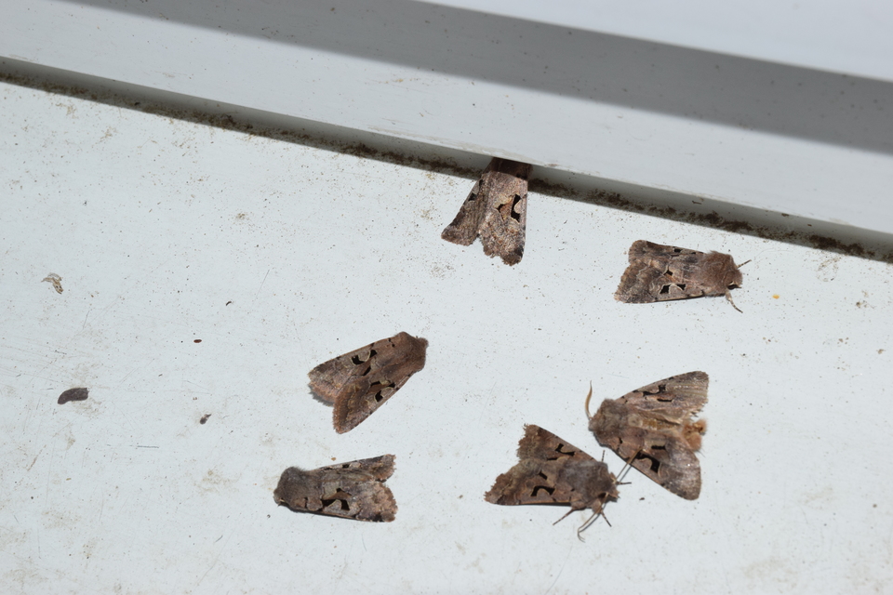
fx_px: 2790
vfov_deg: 12.2
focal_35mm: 112
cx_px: 446
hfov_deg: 18.2
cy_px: 298
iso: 800
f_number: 20
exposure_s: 1/60
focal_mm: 75
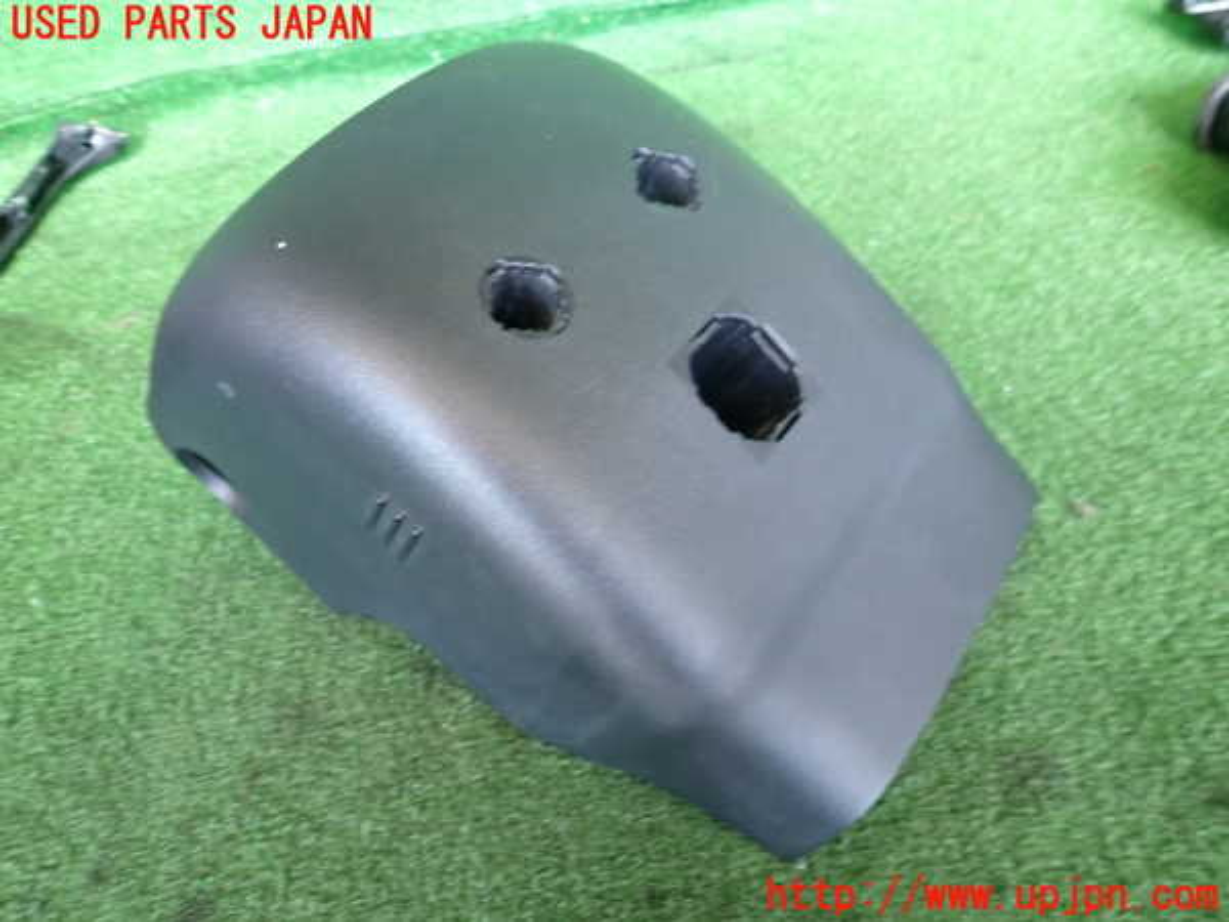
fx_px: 888
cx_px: 614
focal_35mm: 25
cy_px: 461
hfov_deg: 69.4
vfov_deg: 54.9
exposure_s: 1/30
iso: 250
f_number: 2
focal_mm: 4.5
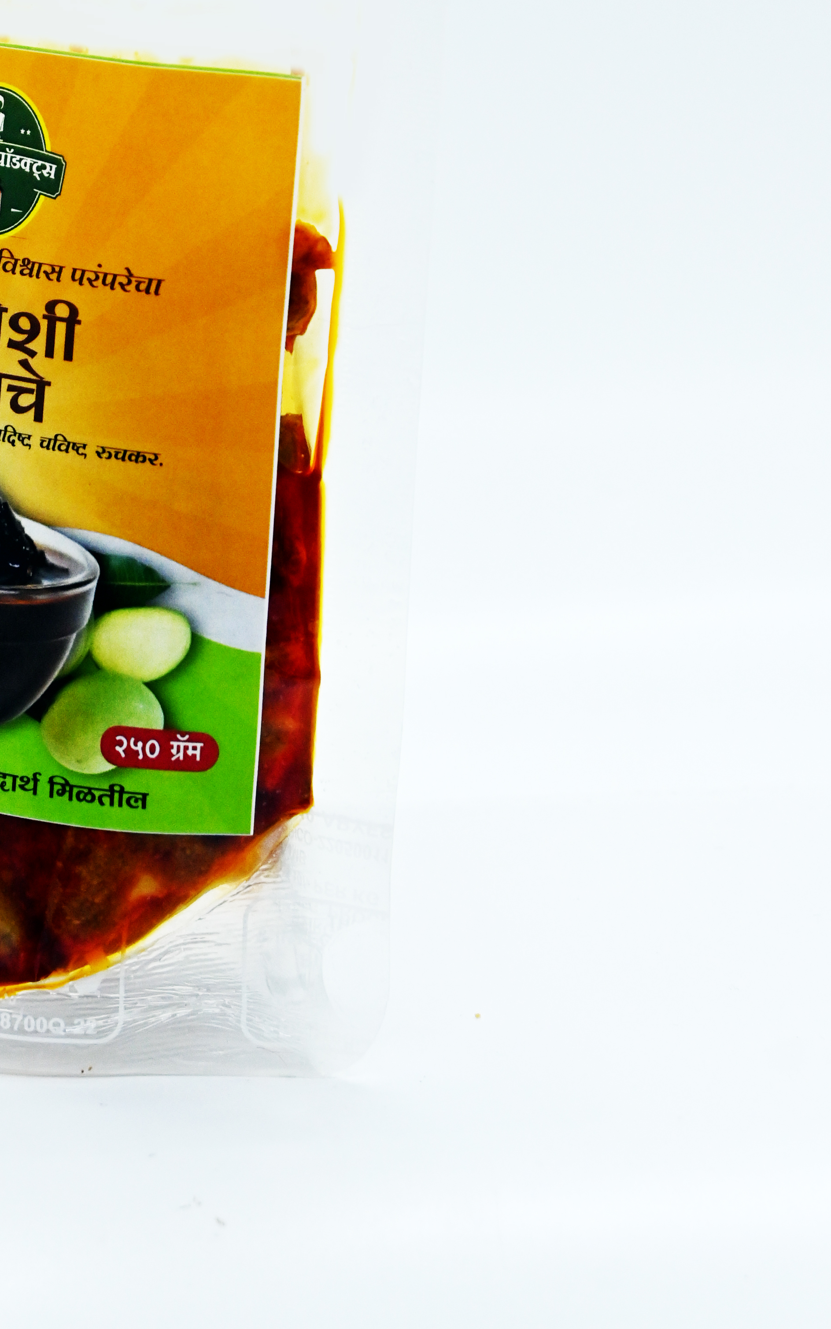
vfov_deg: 14.7
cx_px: 38
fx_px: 5108
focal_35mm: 141
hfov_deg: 9.3
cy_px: 169
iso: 640
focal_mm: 50
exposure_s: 1/1250
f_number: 6.3
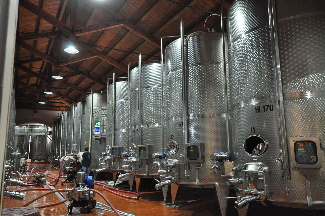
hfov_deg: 62.0
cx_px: 162
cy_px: 108
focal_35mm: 30
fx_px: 270
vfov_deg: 43.5
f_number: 4
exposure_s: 1/60
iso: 1600
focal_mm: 20
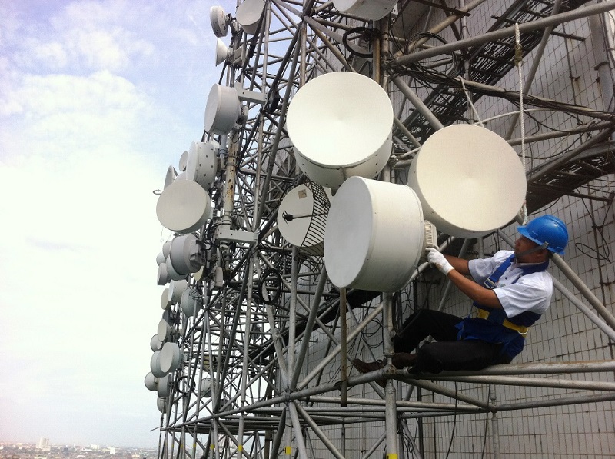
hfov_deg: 52.7
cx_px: 308
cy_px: 230
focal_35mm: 35
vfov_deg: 40.6
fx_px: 621
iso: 80
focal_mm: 3.85
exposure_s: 1/794
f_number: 2.8
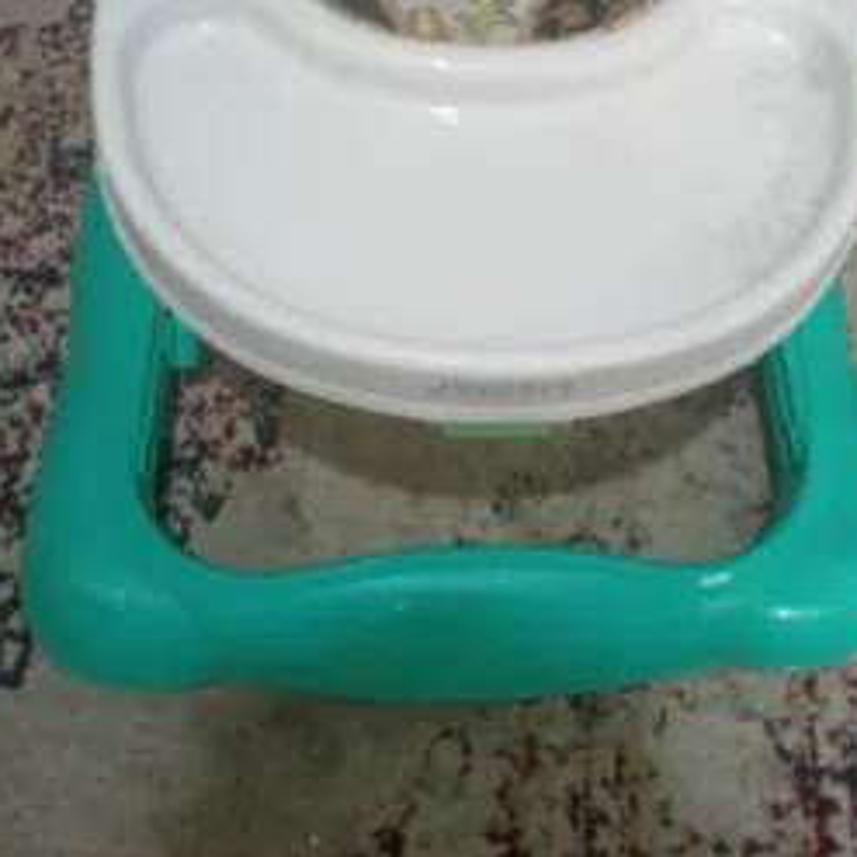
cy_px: 191
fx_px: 1120
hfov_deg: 41.8
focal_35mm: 40
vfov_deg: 40.4
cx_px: 479
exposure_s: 1/25
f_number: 1.8
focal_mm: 3.98
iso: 1598
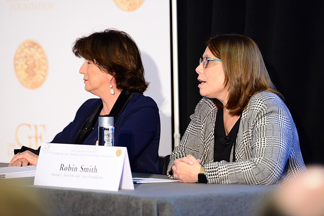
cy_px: 108
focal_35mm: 200
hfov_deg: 10.3
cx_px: 162
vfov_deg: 6.9
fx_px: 1800
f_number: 4
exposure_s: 1/125
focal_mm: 200
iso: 4000
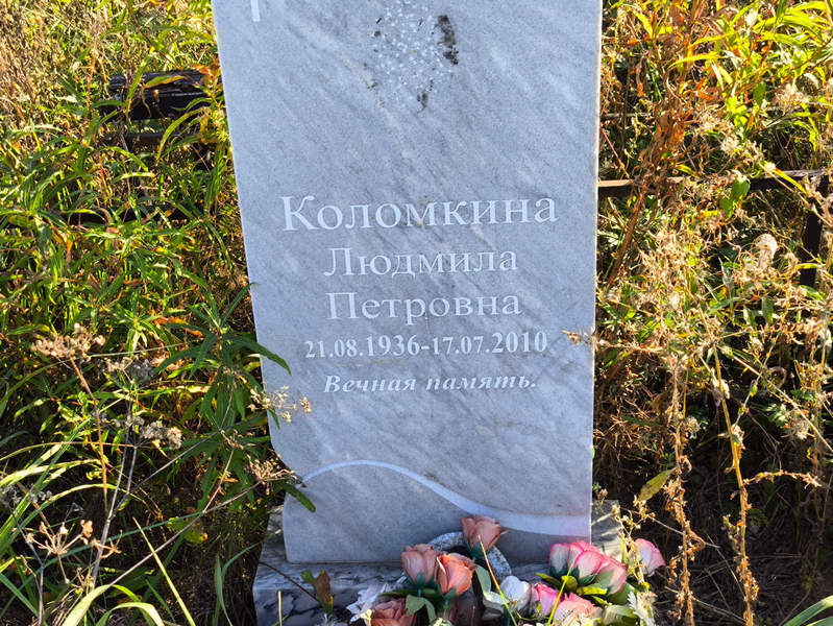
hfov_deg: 38.2
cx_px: 416
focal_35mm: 50
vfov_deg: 29.1
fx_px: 1204
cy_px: 313
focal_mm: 4.71
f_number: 1.7
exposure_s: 1/216
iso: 50
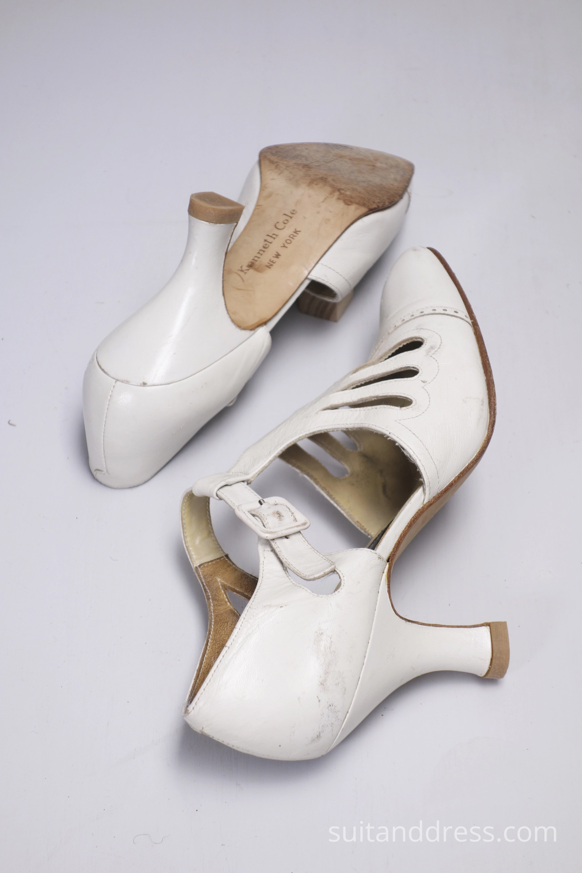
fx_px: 1891
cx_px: 291
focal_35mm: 78
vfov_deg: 26.0
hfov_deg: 17.5
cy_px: 436
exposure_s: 1/80
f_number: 4.5
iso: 160
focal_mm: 29.15
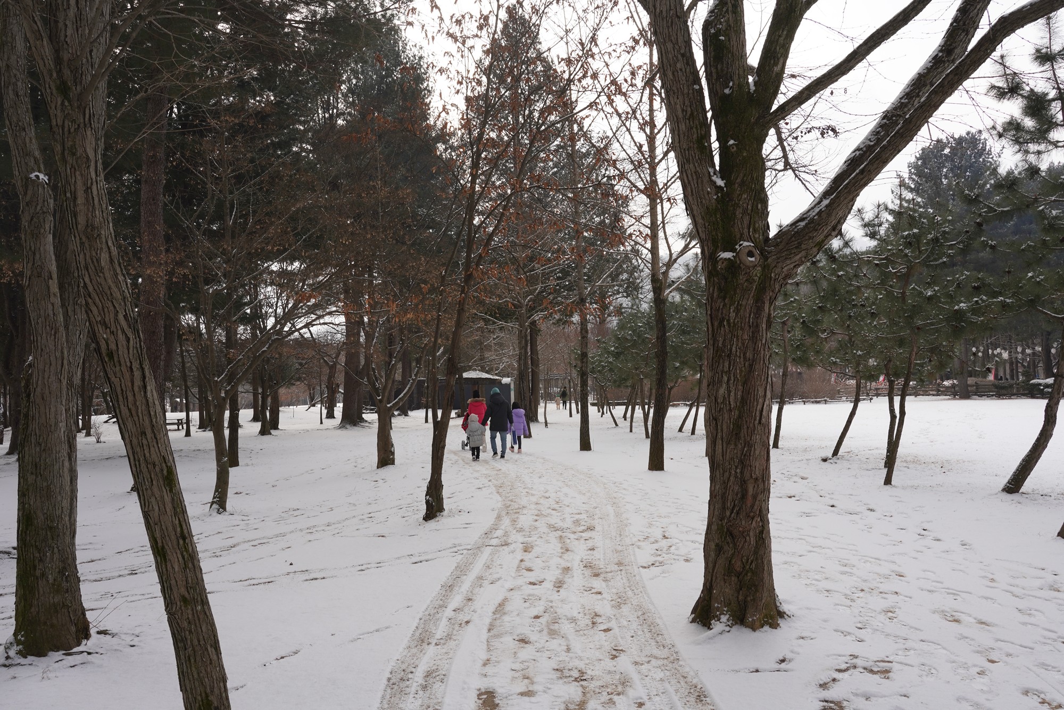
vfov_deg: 41.1
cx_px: 532
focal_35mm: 32
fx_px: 946
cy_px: 355
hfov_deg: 58.7
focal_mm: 32
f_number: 14
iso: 320
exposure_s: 1/100
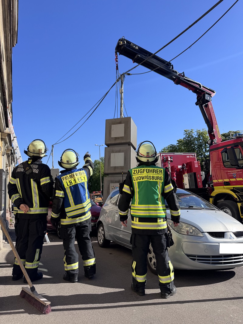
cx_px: 122
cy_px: 162
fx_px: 225
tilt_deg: +7.2
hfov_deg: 56.8
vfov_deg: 71.6
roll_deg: -0.1
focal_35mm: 24
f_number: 1.78
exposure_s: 1/3802
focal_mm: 6.76
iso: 80
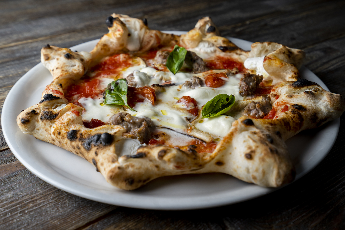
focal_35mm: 38
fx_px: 365
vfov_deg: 35.0
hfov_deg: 50.6
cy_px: 115
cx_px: 168
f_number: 5.6
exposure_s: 1/125
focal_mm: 35
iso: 400
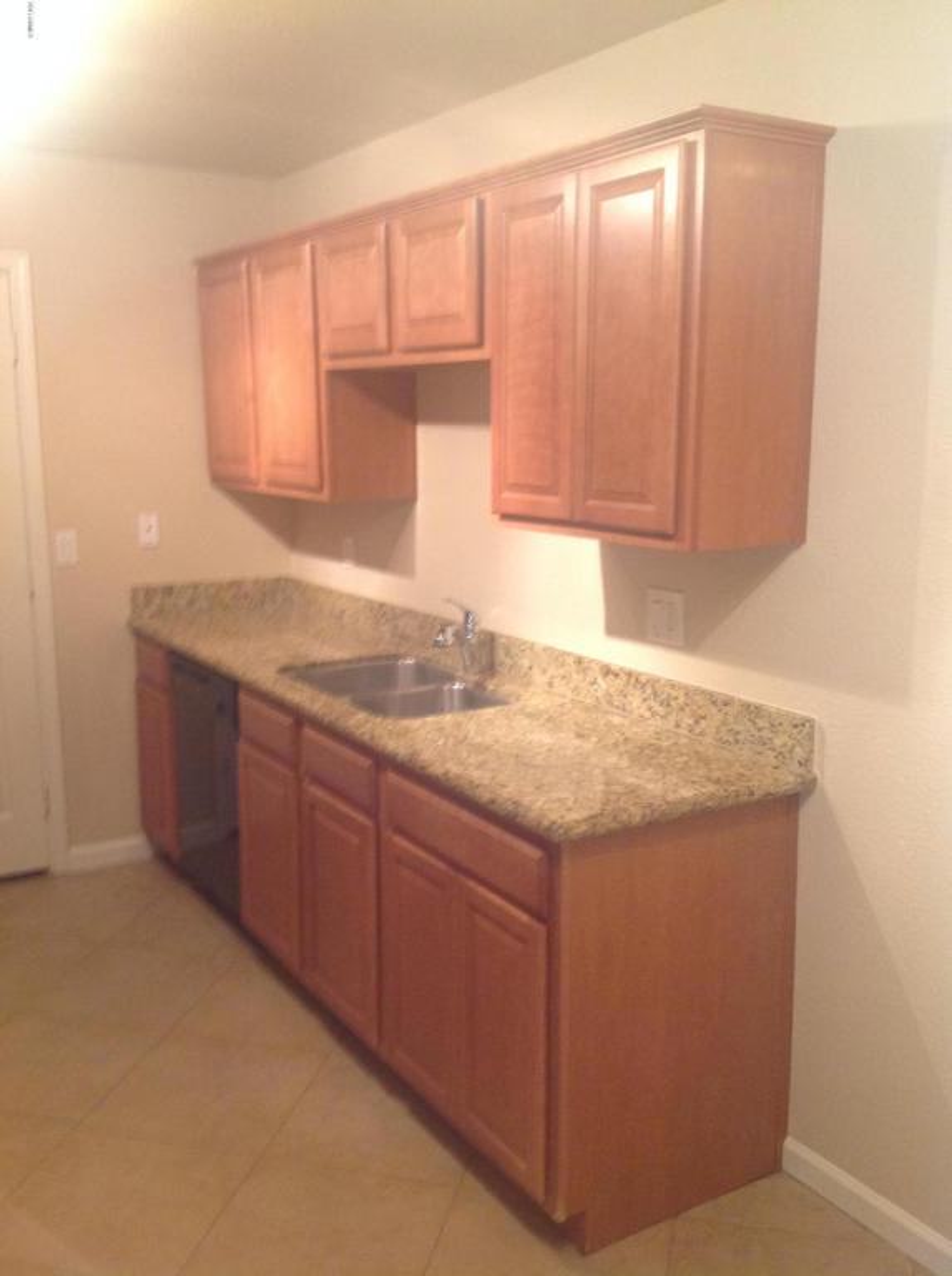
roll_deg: -1.0
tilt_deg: -10.2
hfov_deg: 40.6
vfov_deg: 52.7
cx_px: 476
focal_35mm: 35
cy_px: 638
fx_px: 1288
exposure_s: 1/15
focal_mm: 4.28
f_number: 2.4
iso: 125
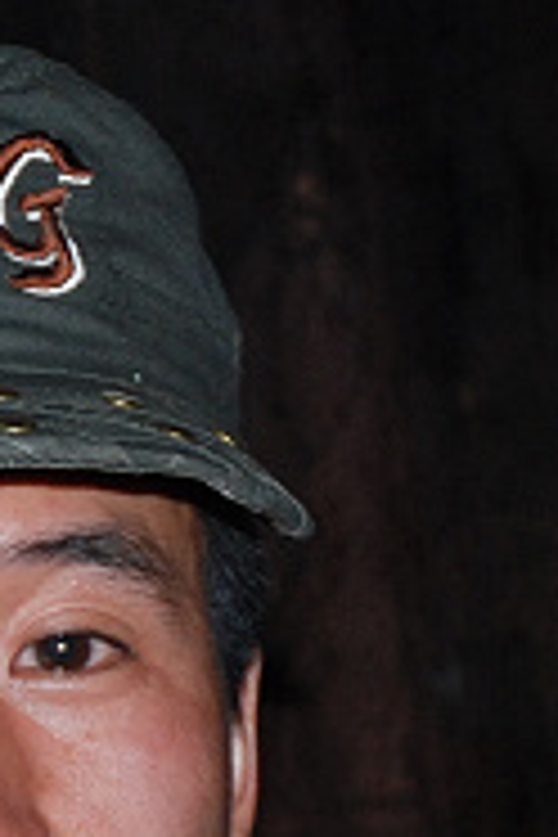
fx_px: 6626
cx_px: -454
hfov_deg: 4.8
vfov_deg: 7.2
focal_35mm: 285
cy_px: 940
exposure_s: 1/60
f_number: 5.6
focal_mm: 44
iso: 500
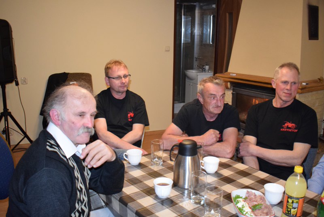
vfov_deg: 36.9
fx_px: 324
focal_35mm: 36
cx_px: 162
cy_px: 108
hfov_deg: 53.1
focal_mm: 24
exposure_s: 1/60
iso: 3200
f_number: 3.8
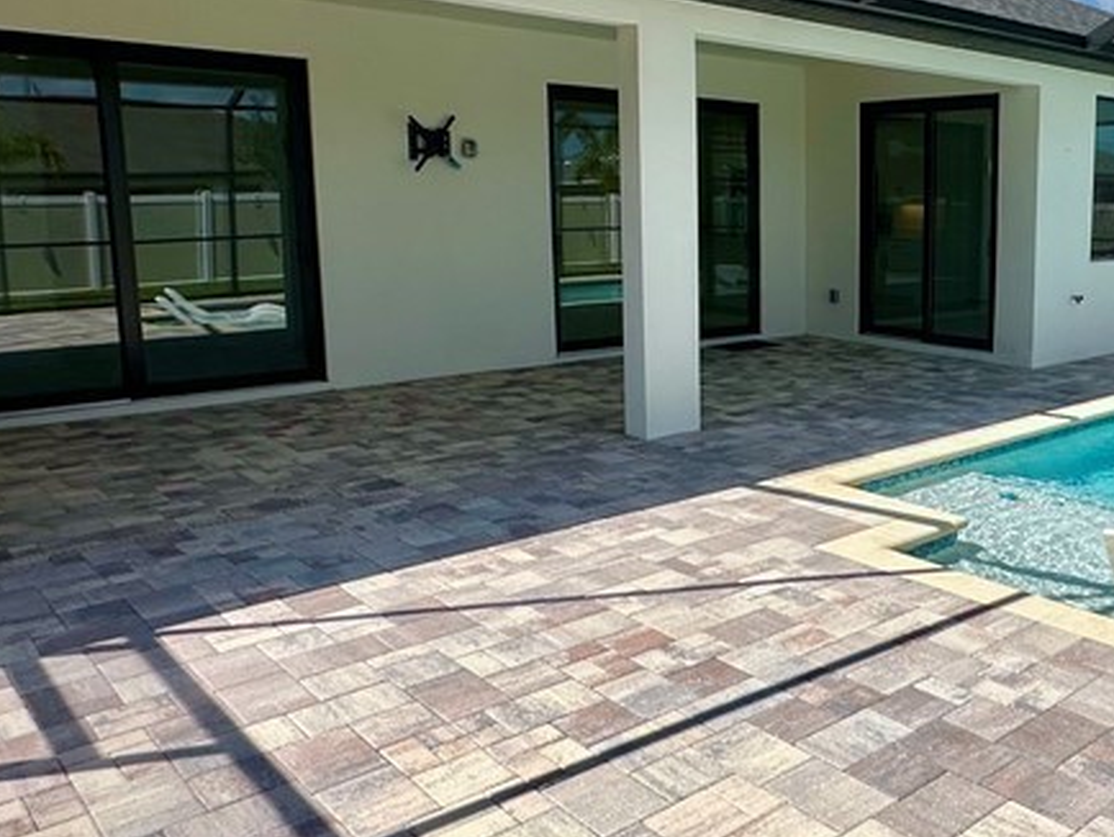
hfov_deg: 51.8
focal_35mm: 33
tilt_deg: -9.2
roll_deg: -1.0
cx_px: 891
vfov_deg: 42.8
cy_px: 349
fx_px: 1063
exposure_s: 1/3401
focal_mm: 2.22
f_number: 2.2
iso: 50
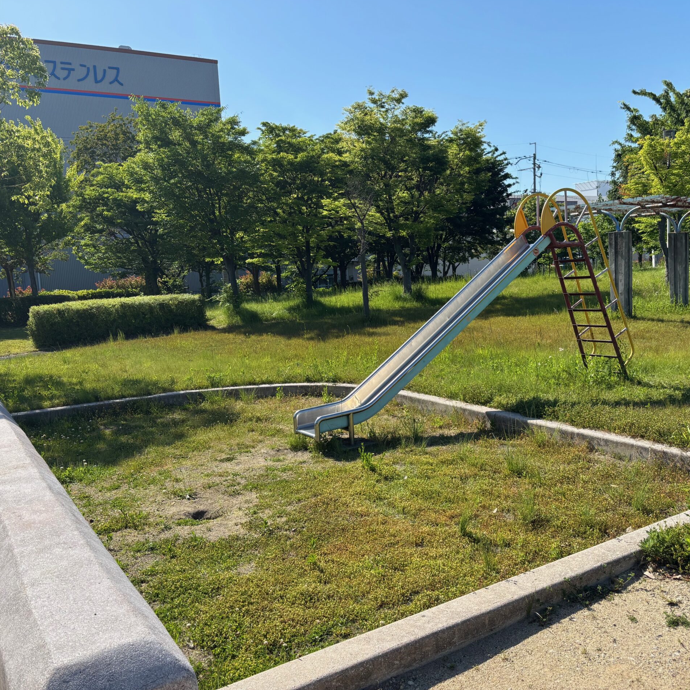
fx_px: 699
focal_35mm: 31
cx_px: 406
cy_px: 344
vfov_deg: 52.5
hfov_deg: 52.3
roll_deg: +3.4
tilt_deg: -6.5
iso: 50
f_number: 1.6
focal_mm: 5.96
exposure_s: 1/2451
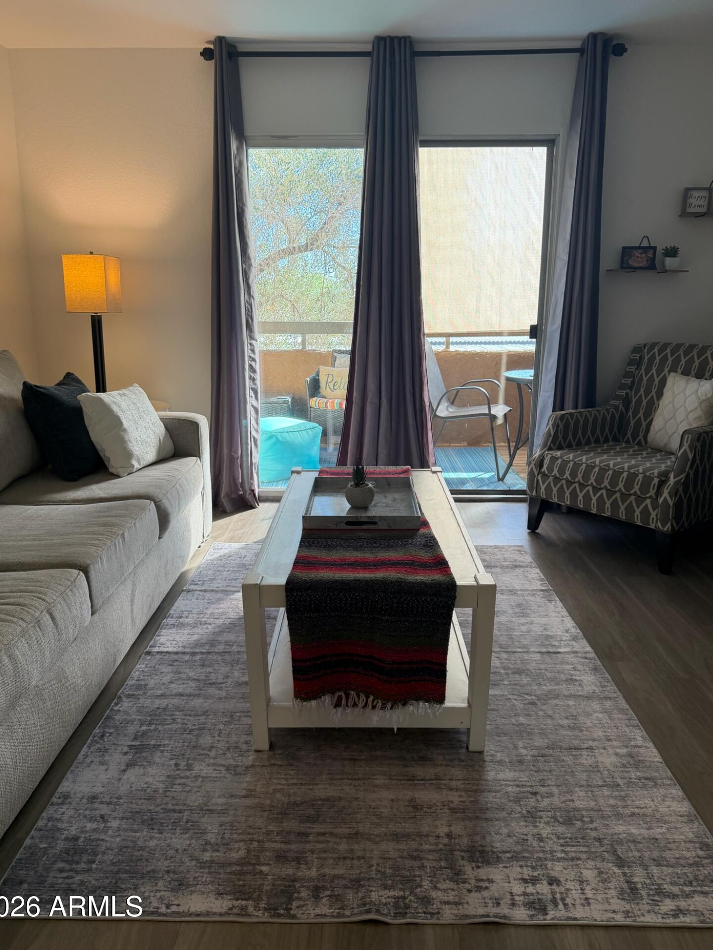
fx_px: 687
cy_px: 457
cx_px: 348
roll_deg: -0.2
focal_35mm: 25
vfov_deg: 69.4
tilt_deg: -11.9
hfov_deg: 54.9
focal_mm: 6.76
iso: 125
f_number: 1.78
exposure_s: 1/210
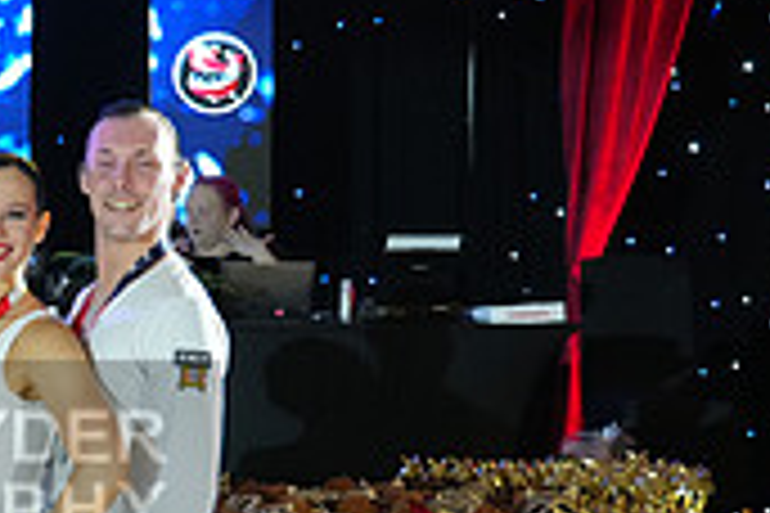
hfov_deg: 18.4
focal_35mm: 102
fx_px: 2181
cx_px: -270
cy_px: 479
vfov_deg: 13.3
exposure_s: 1/400
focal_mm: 30
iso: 3200
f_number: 4
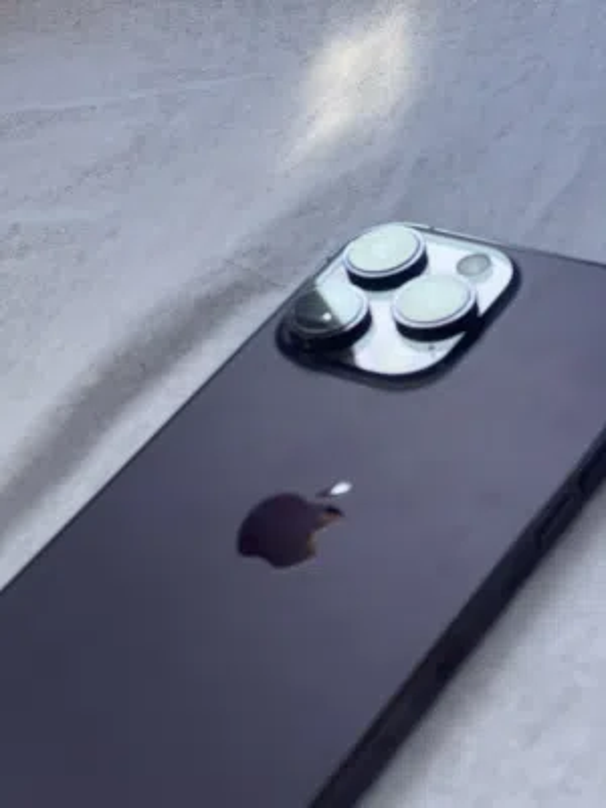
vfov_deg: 25.3
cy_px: 404
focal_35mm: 77
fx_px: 1797
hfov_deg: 19.1
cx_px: 303
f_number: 2.8
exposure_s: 1/121
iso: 80
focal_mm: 9
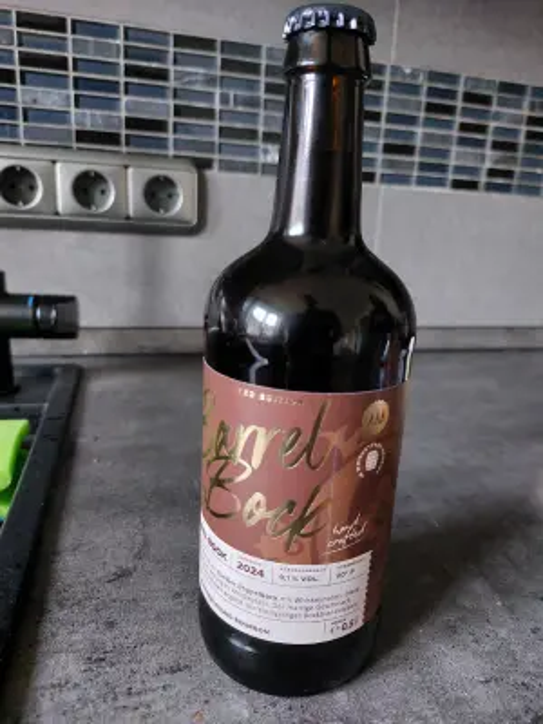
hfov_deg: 56.8
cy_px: 362
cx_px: 272
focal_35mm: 24
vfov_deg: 71.6
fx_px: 502
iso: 320
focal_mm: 5.23
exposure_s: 1/50
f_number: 1.8
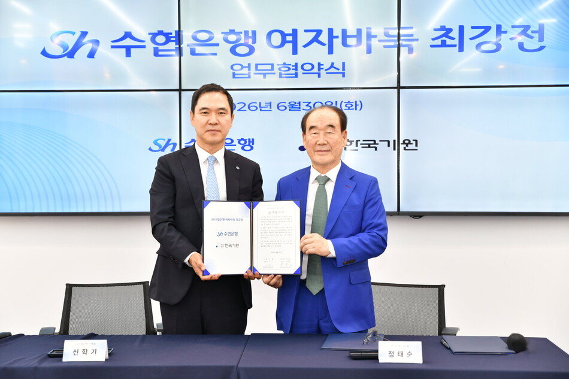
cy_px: 190
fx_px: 917
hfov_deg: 34.5
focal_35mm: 58
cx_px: 284
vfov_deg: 23.4
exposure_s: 1/100
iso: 800
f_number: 4
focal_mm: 58
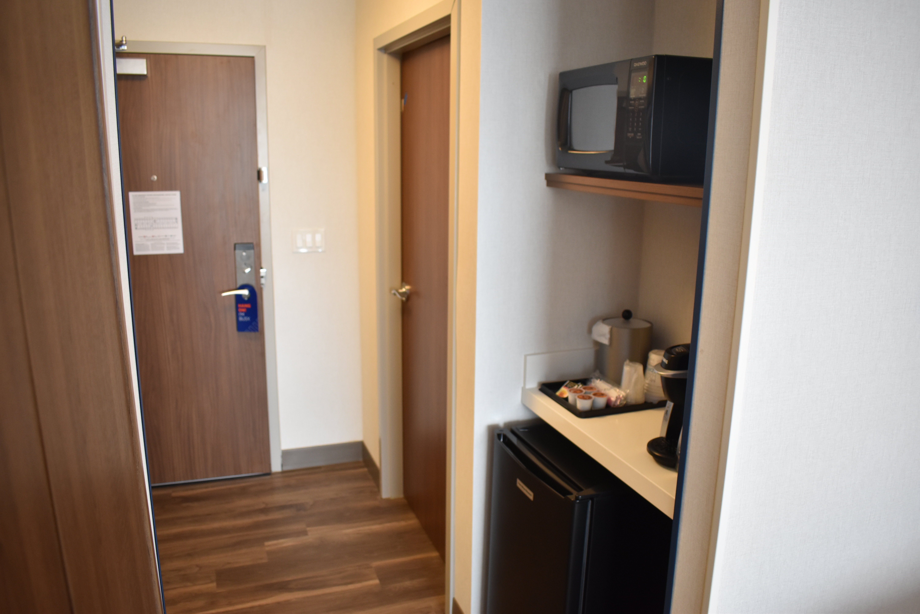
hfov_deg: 67.4
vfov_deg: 47.9
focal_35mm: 27
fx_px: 690
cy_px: 307
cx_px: 460
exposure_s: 1/40
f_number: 3.5
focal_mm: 18
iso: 800
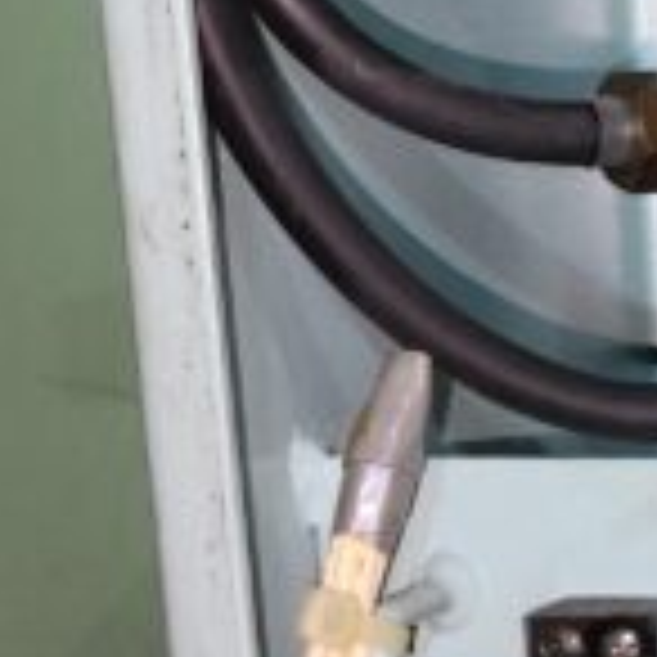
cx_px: 1620
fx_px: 3071
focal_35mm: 143
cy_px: 770
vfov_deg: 12.0
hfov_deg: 10.4
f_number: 1.65
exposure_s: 1/50
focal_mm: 6.14
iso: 640
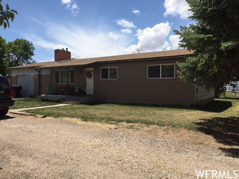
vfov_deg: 48.2
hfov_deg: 61.7
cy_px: 90
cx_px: 120
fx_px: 200
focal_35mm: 29
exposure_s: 1/3049
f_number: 2.2
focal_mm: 4.15
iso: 32
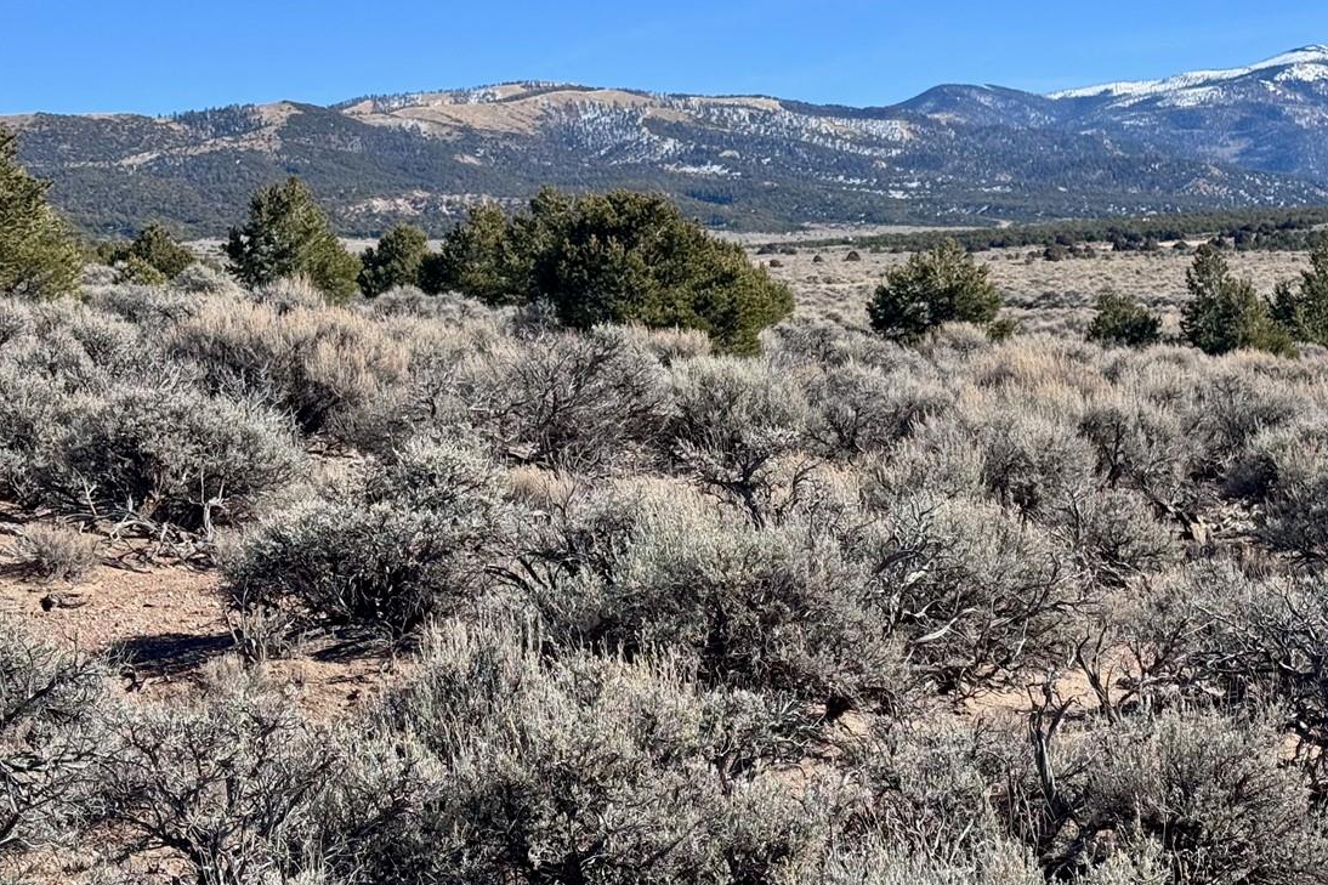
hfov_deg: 27.7
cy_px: 436
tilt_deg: -3.0
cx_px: 772
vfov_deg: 18.7
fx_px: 2692
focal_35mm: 73
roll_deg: +1.8
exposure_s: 1/3610
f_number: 1.78
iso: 64
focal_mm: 6.76
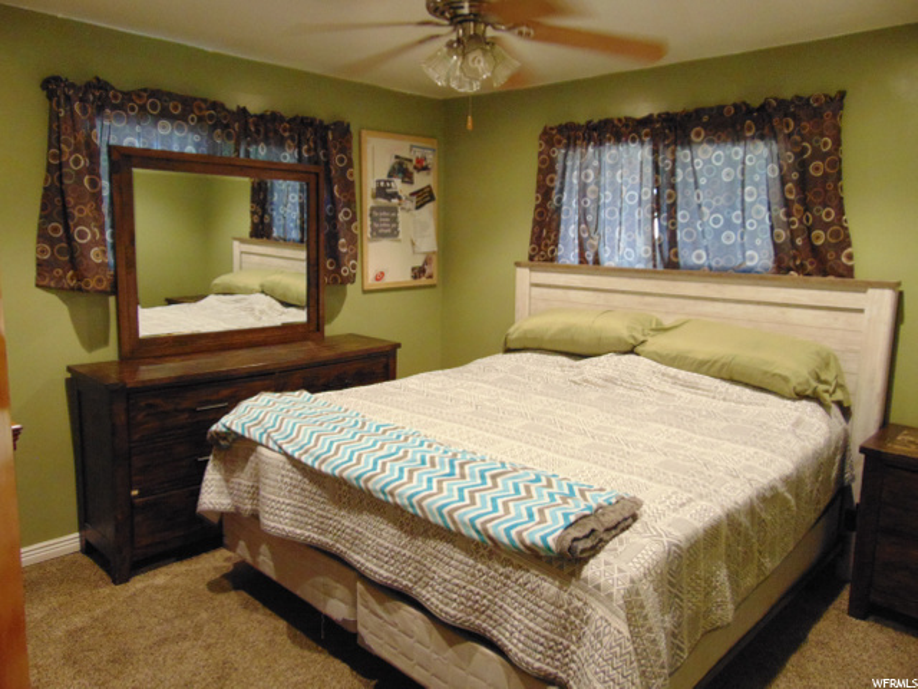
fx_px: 663
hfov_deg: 69.4
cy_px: 344
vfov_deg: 54.9
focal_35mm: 25
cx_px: 459
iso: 400
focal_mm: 4.5
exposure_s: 1/20
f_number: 3
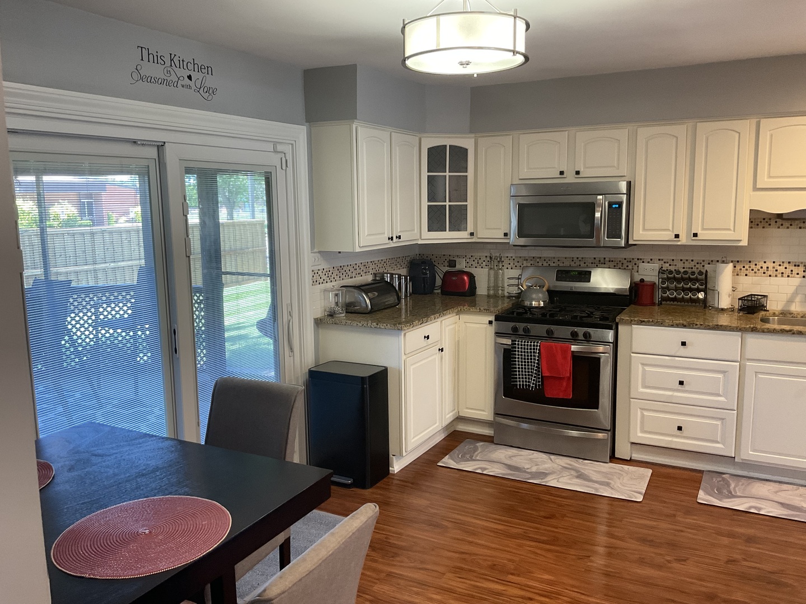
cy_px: 302
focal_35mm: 29
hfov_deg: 61.7
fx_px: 675
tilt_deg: -8.4
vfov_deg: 48.2
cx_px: 403
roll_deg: +0.3
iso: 80
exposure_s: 1/60
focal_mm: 3
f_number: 1.8
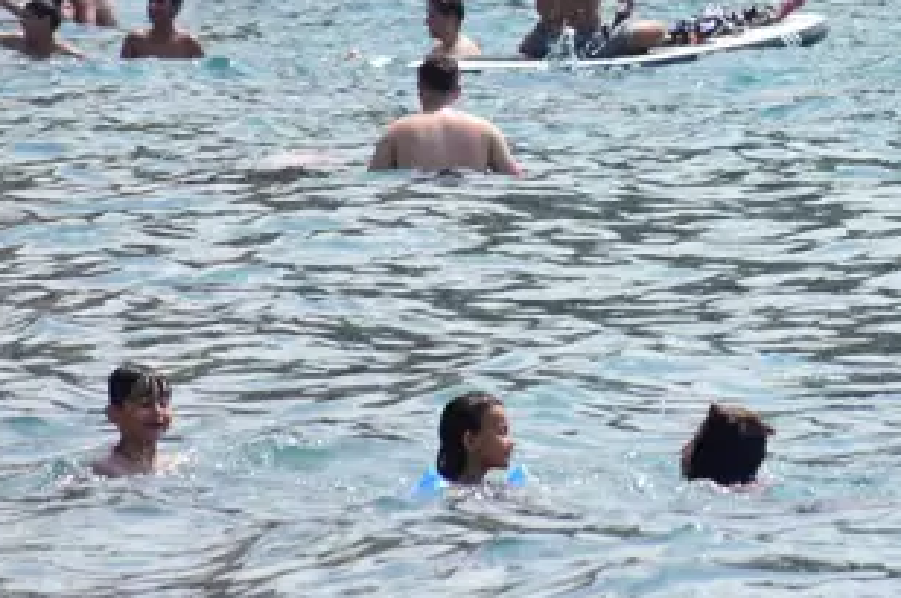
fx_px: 14968
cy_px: 12
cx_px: 901
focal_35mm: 599
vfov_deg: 2.3
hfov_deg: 3.4
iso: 250
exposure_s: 1/1000
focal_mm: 140
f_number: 5.6
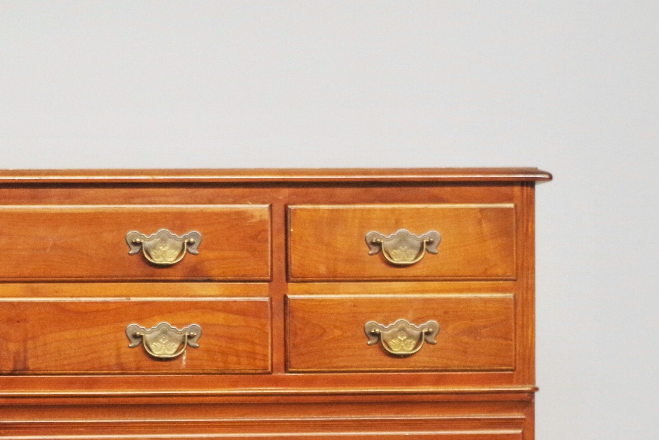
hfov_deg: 18.8
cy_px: 429
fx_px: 1922
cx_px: -28
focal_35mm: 105
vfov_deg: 12.9
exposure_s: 1/60
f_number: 4
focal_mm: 28.13
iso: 800
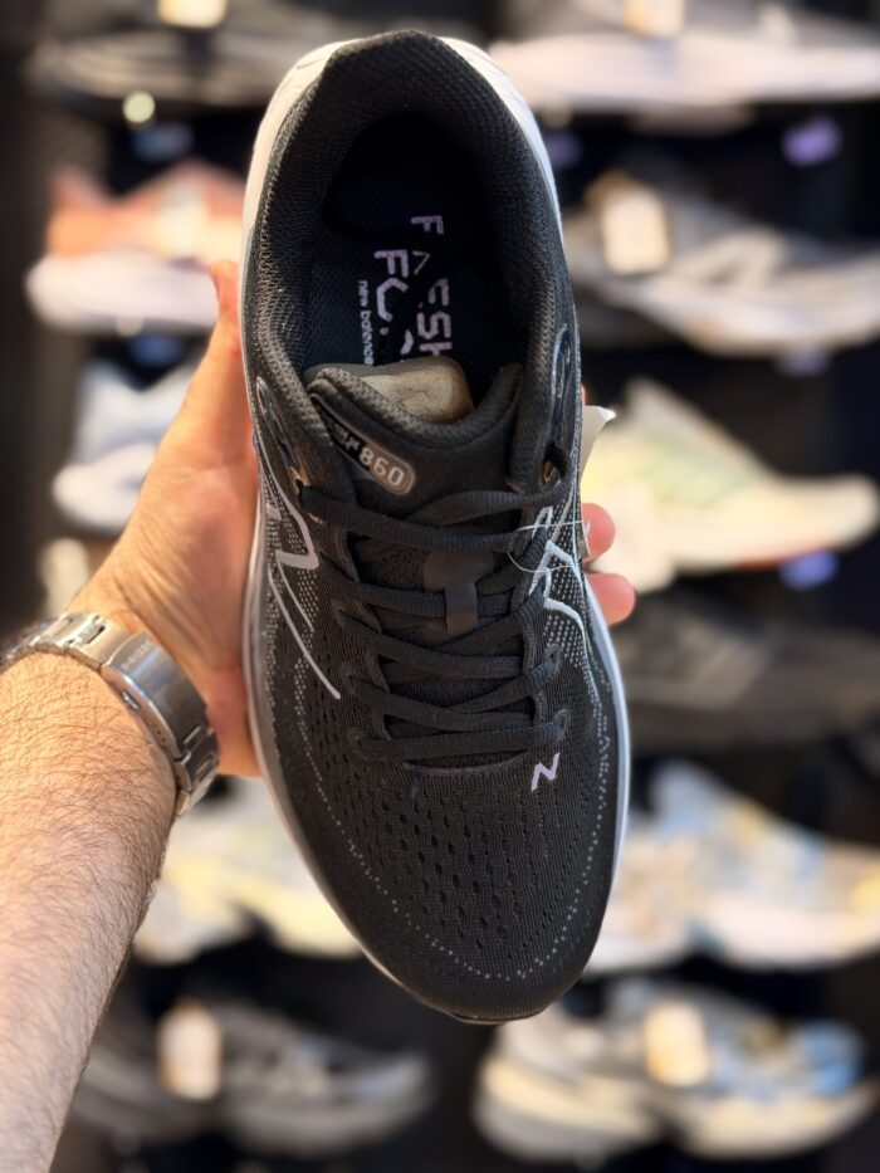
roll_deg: +1.8
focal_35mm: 48
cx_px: 440
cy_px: 586
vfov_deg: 39.7
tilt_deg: -9.9
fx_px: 1627
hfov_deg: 30.3
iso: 80
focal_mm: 6.76
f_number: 1.78
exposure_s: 1/50
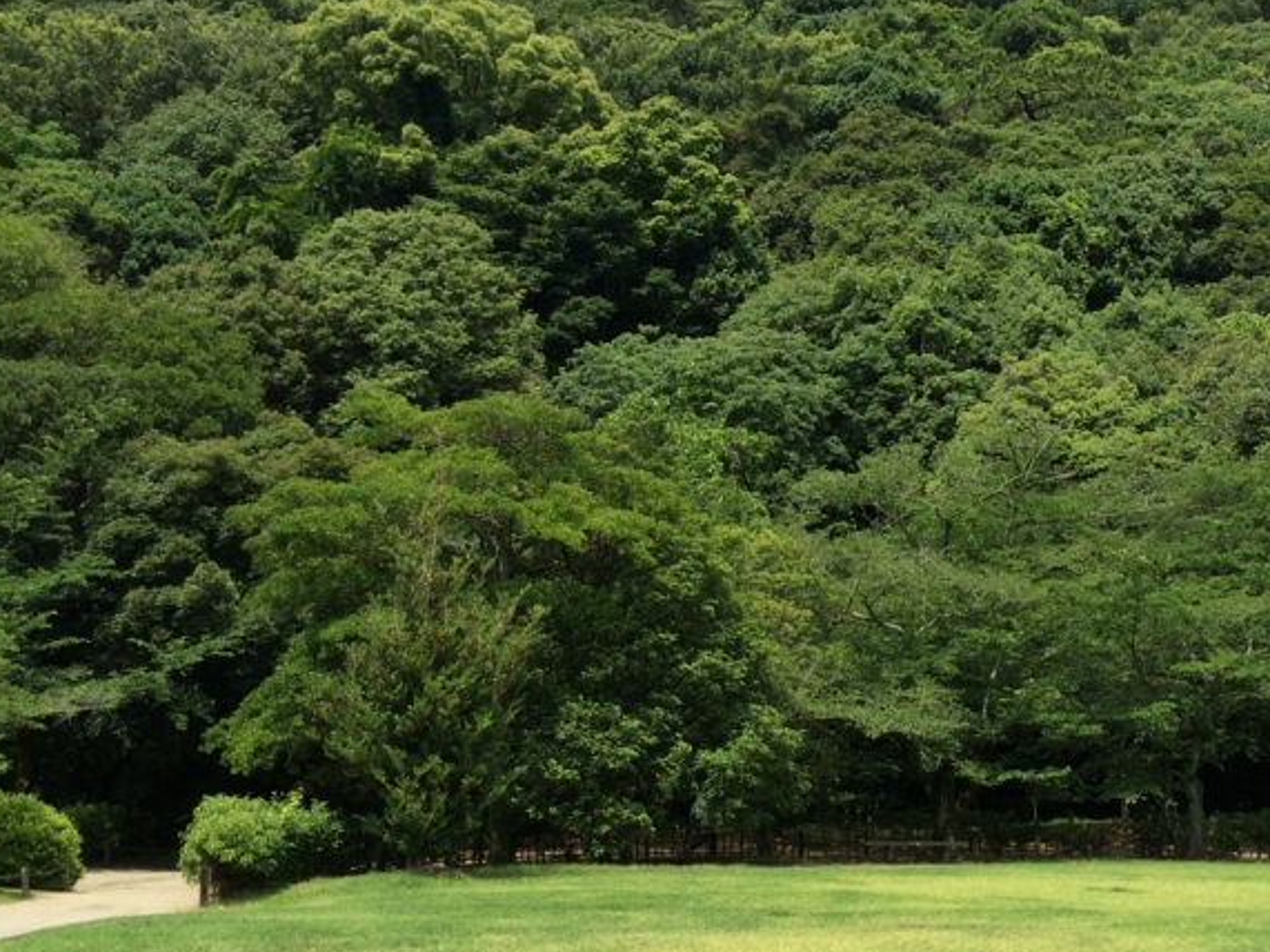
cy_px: 309
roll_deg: -0.3
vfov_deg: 27.8
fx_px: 1907
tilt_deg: +12.3
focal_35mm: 52
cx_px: 827
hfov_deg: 36.5
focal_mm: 4.15
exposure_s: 1/1642
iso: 32
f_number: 2.2
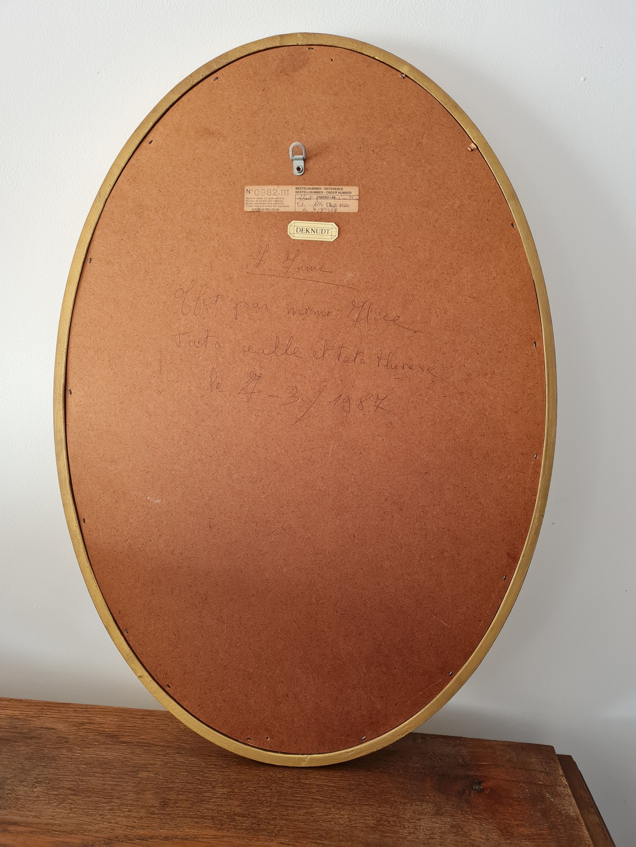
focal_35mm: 26
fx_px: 637
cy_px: 424
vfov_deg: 67.3
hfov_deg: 53.1
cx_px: 318
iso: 200
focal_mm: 5.4
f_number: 1.8
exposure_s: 1/100
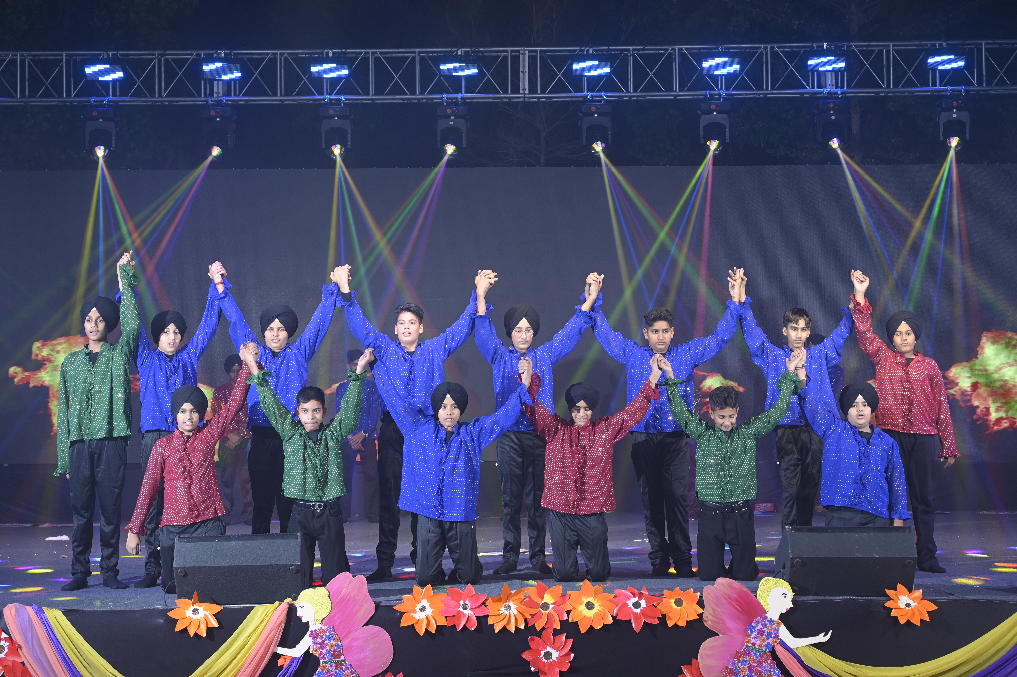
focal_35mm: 63
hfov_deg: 31.9
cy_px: 338
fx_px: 1779
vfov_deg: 21.5
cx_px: 508
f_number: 7.1
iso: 1000
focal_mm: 63
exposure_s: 1/200
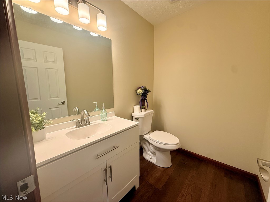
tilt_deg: -6.8
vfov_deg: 85.7
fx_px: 109
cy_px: 101
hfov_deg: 102.1
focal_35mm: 14
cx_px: 135
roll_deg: +0.6
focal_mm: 2.22
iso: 125
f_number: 2.2
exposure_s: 1/120
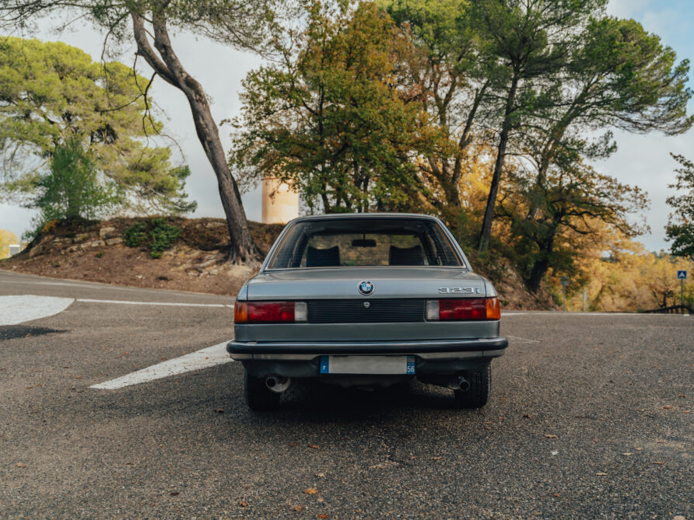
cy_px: 262
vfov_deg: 43.1
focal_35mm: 33
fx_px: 659
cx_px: 360
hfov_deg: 55.5
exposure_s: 1/200
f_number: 2.8
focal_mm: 29.8
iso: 50
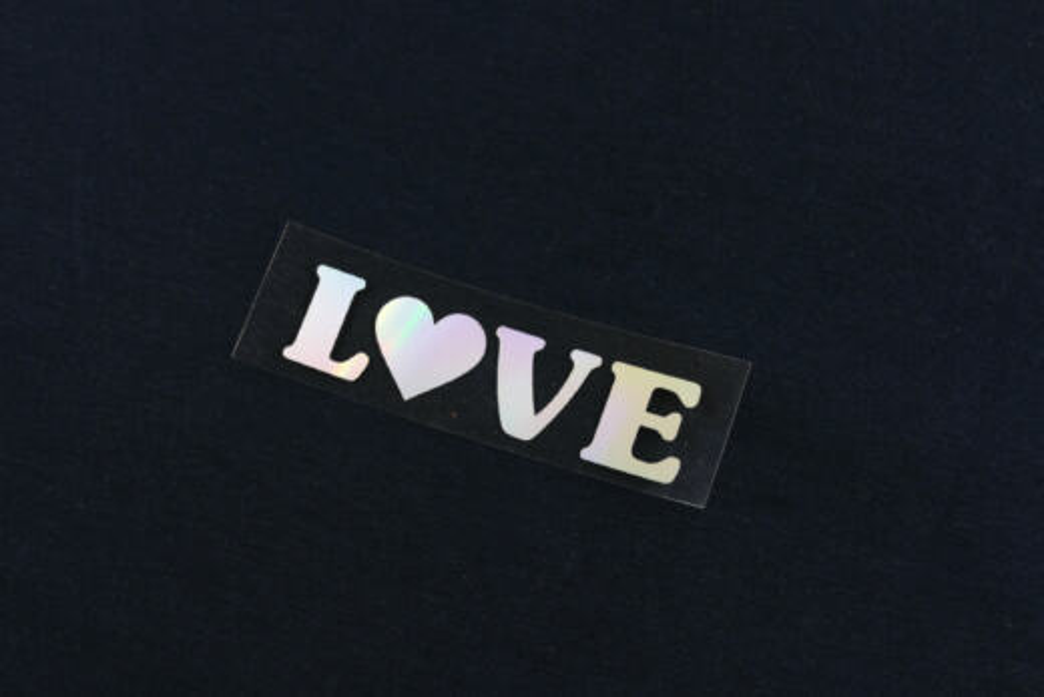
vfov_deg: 28.1
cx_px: 522
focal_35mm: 48
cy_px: 348
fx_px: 1392
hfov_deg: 41.1
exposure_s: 1/80
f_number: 8
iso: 320
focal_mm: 17.5
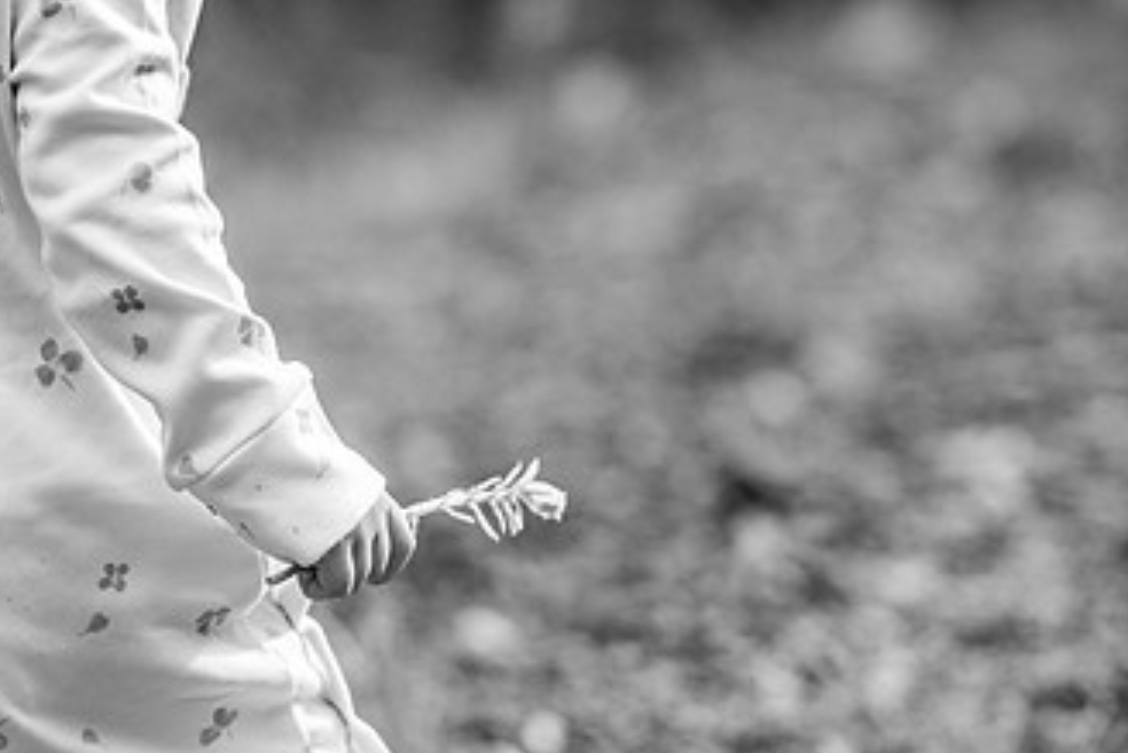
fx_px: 10532
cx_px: 481
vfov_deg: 4.1
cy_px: 359
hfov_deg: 6.1
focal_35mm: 336
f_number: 4
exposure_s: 1/1600
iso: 640
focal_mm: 190
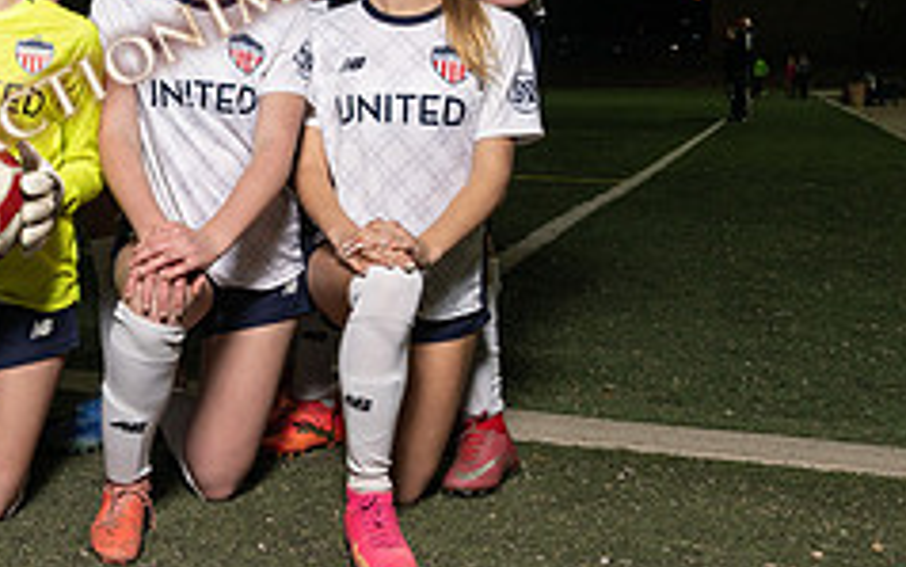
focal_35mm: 63
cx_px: -69
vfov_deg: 20.4
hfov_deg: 29.5
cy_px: 118
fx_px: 1556
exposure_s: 1/80
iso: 320
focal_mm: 24
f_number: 8
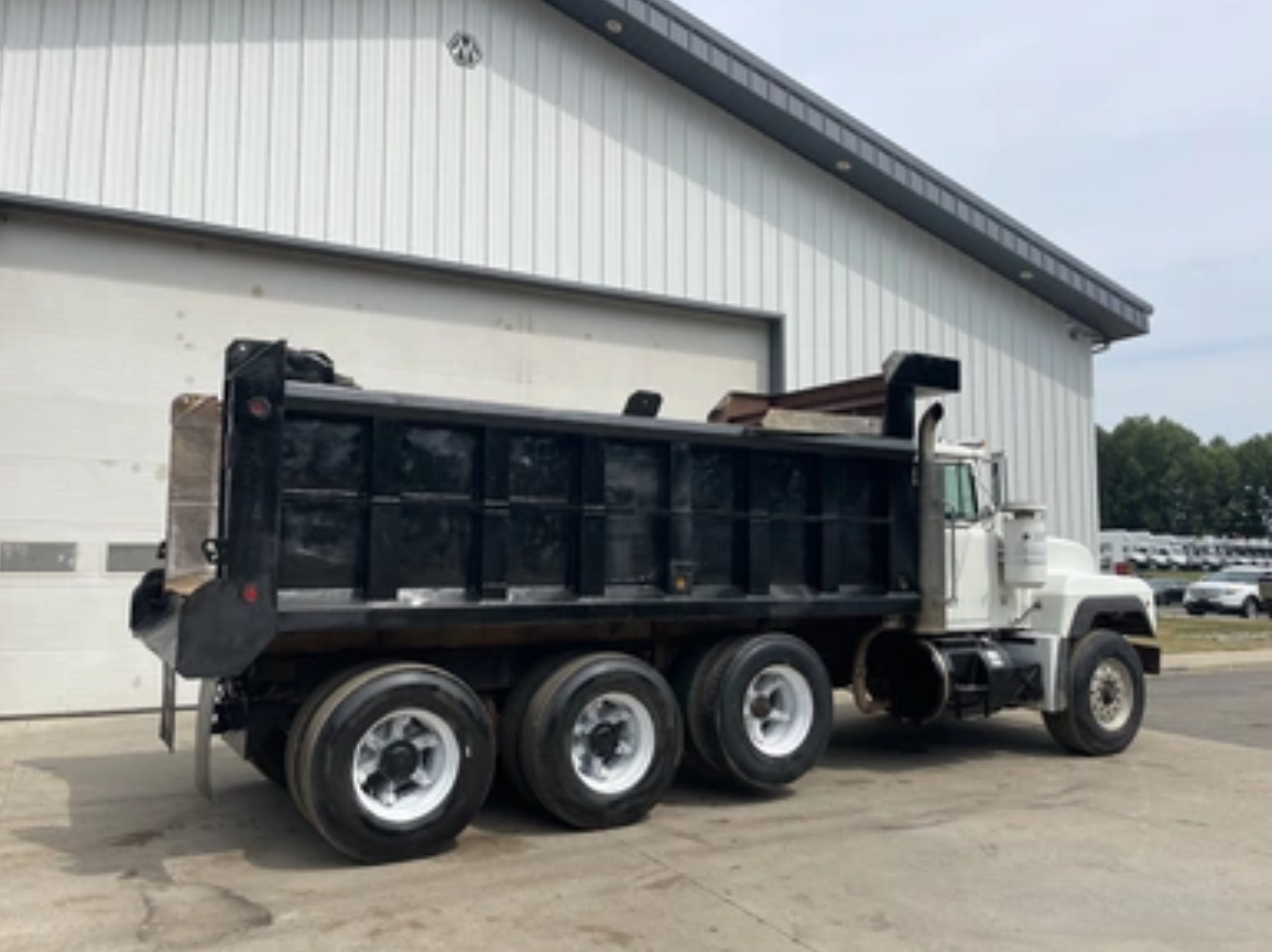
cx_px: 638
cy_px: 459
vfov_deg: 53.0
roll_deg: -0.9
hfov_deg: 67.4
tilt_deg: +4.8
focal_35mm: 26
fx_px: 955
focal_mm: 5.1
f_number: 1.6
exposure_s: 1/3448
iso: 32
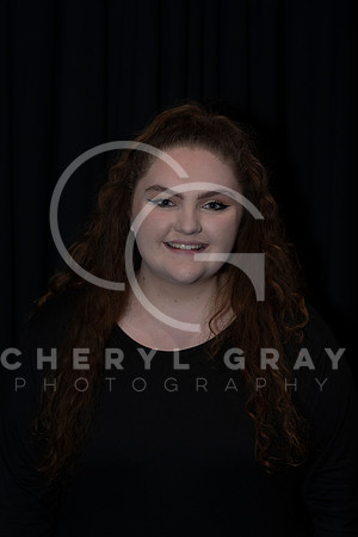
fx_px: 1119
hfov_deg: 18.2
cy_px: 268
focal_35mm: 75
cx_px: 179
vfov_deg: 27.0
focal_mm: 50
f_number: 2.8
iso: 250
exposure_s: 1/400
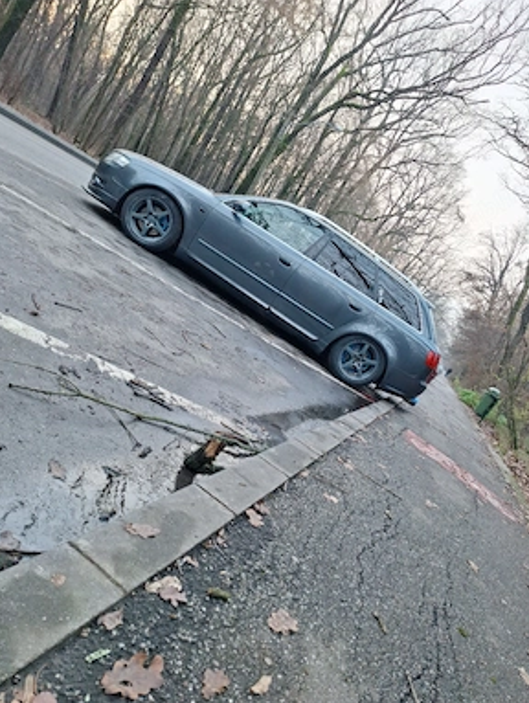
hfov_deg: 56.9
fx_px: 488
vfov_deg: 71.5
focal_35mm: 24
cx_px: 261
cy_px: 362
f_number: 1.8
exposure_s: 1/50
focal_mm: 5.54
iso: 125
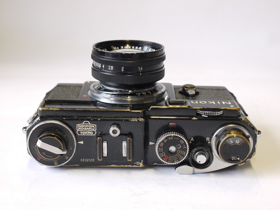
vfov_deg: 24.4
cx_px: 140
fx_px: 485
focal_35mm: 60
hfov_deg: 32.2
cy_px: 105
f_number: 6.3
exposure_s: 1/40
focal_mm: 30
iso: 400
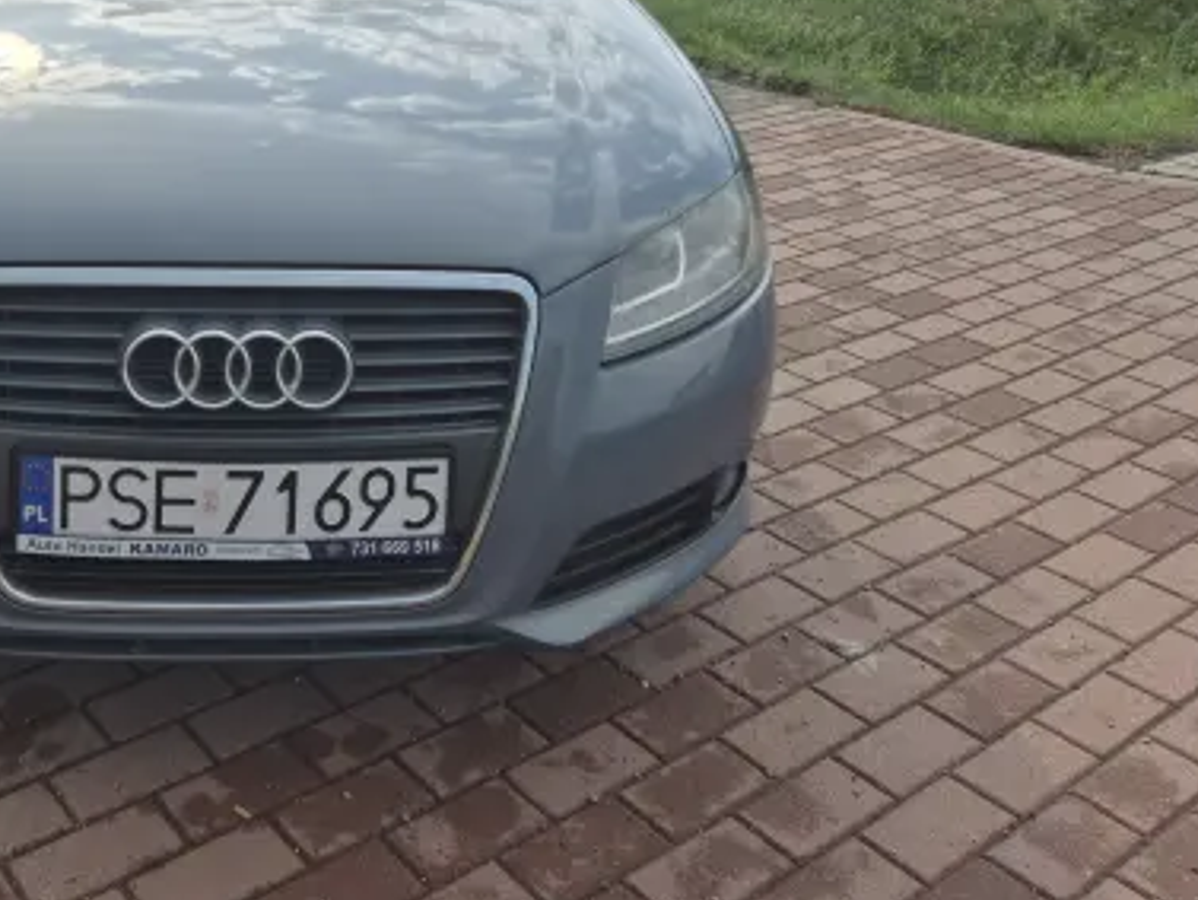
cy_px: 156
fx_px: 1350
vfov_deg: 35.4
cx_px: 203
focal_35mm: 39
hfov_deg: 44.9
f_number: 1.8
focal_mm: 5.4
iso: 25
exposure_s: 1/1944
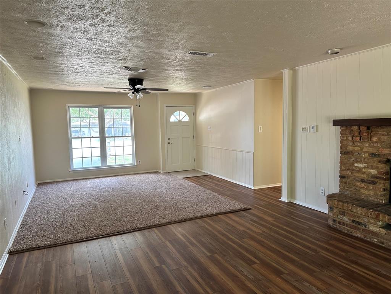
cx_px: 196
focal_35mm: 24
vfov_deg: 56.8
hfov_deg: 71.6
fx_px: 271
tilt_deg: -5.8
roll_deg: +1.3
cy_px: 147
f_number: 1.78
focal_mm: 6.86
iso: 125
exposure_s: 1/60
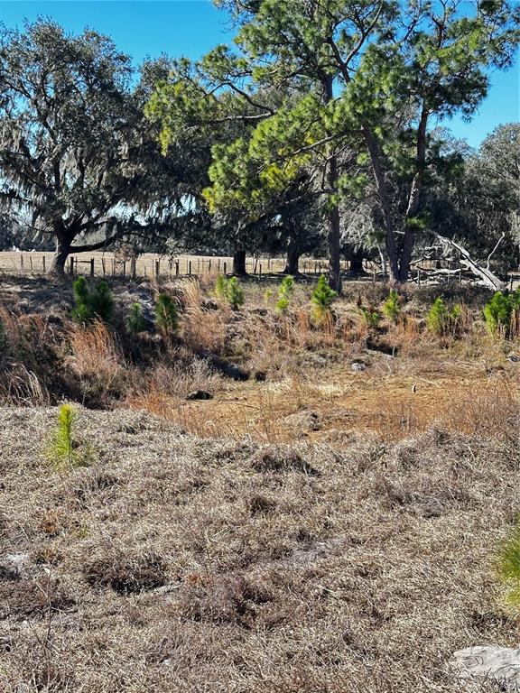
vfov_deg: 39.7
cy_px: 346
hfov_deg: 30.3
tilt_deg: -5.3
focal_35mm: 48
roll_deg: -0.6
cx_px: 260
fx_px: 961
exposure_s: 1/612
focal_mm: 6.86
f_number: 1.78
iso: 64
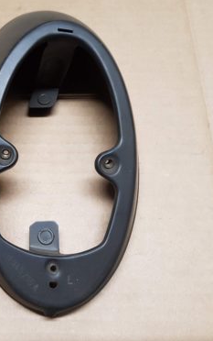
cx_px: 25
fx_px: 343
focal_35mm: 37
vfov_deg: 52.7
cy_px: 170
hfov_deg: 32.9
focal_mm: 4.2
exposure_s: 1/25
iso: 160
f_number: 1.7
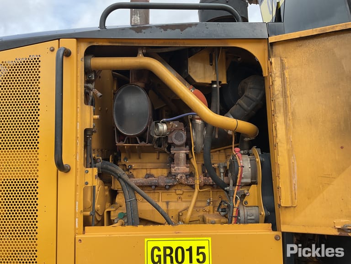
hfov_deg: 61.7
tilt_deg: +4.4
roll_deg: -0.9
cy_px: 132
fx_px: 294
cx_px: 176
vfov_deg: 48.2
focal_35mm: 29
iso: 16
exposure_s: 1/500
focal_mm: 3
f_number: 1.8
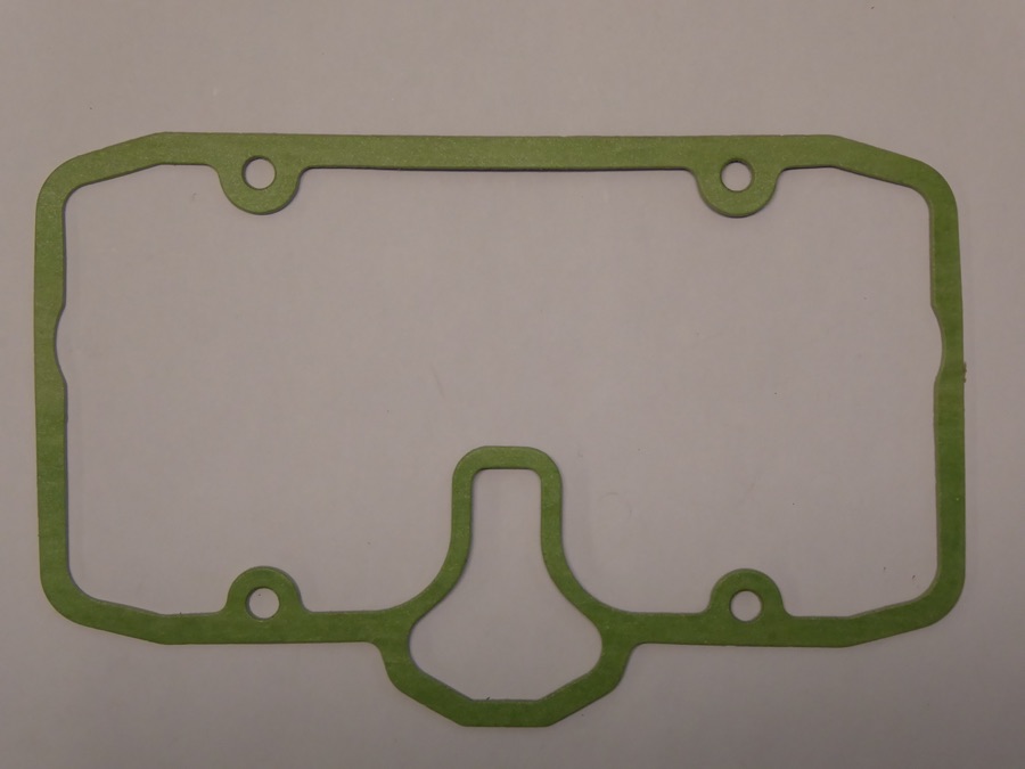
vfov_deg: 21.3
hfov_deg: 28.2
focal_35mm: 69
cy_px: 384
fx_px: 2043
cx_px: 512
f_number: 4.4
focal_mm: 11.7
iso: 320
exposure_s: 1/60
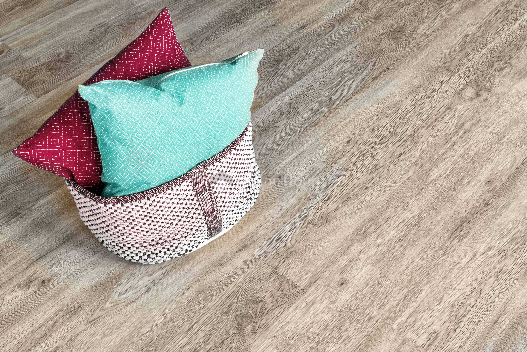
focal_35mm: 36
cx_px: 264
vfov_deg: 36.9
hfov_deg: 53.1
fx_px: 527
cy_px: 176
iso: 100
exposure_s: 10
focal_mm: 36
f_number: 14
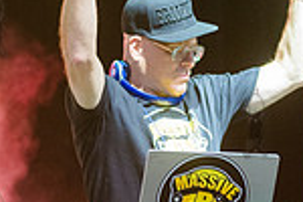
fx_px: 3829
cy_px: 60
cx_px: 177
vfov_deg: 3.0
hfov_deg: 4.5
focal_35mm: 455
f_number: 3.5
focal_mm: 100
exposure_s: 1/250
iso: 2000
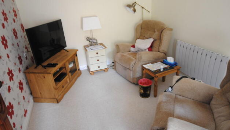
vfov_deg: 46.7
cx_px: 119
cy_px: 60
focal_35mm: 25
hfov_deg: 75.0
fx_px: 150
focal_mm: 15
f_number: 5
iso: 400
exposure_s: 1/10
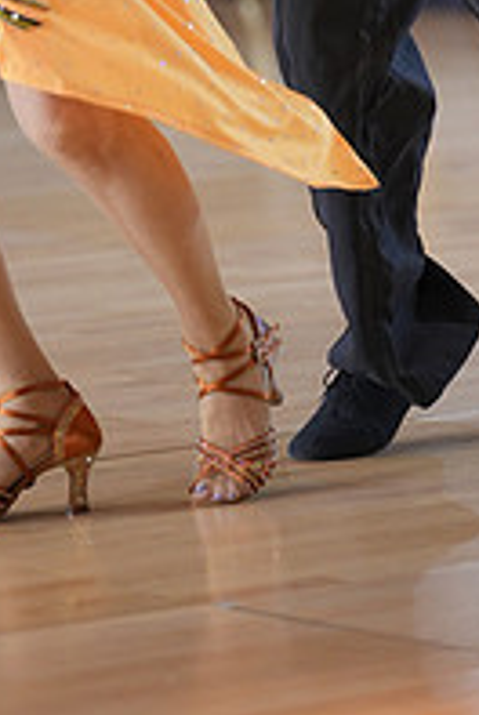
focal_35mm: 282
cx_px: 71
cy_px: -261
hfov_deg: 4.9
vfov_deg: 7.2
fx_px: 5608
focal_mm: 96
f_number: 2
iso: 800
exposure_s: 1/500
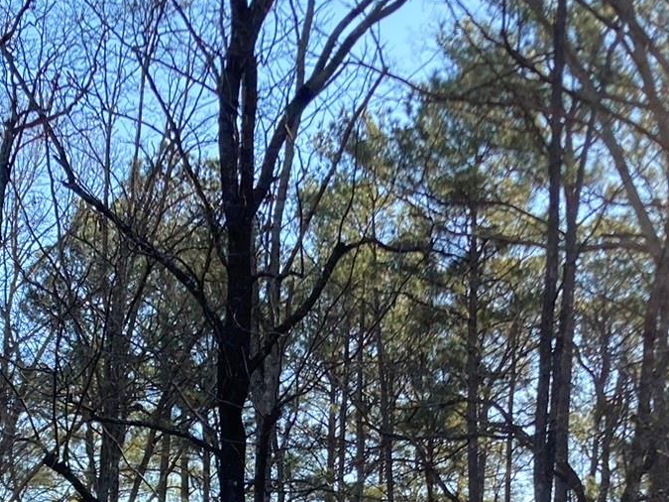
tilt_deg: +2.7
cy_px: 654
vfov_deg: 16.4
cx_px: 279
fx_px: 1642
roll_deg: -2.0
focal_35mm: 85
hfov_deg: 23.0
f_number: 1.8
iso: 20
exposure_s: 1/282
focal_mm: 3.99
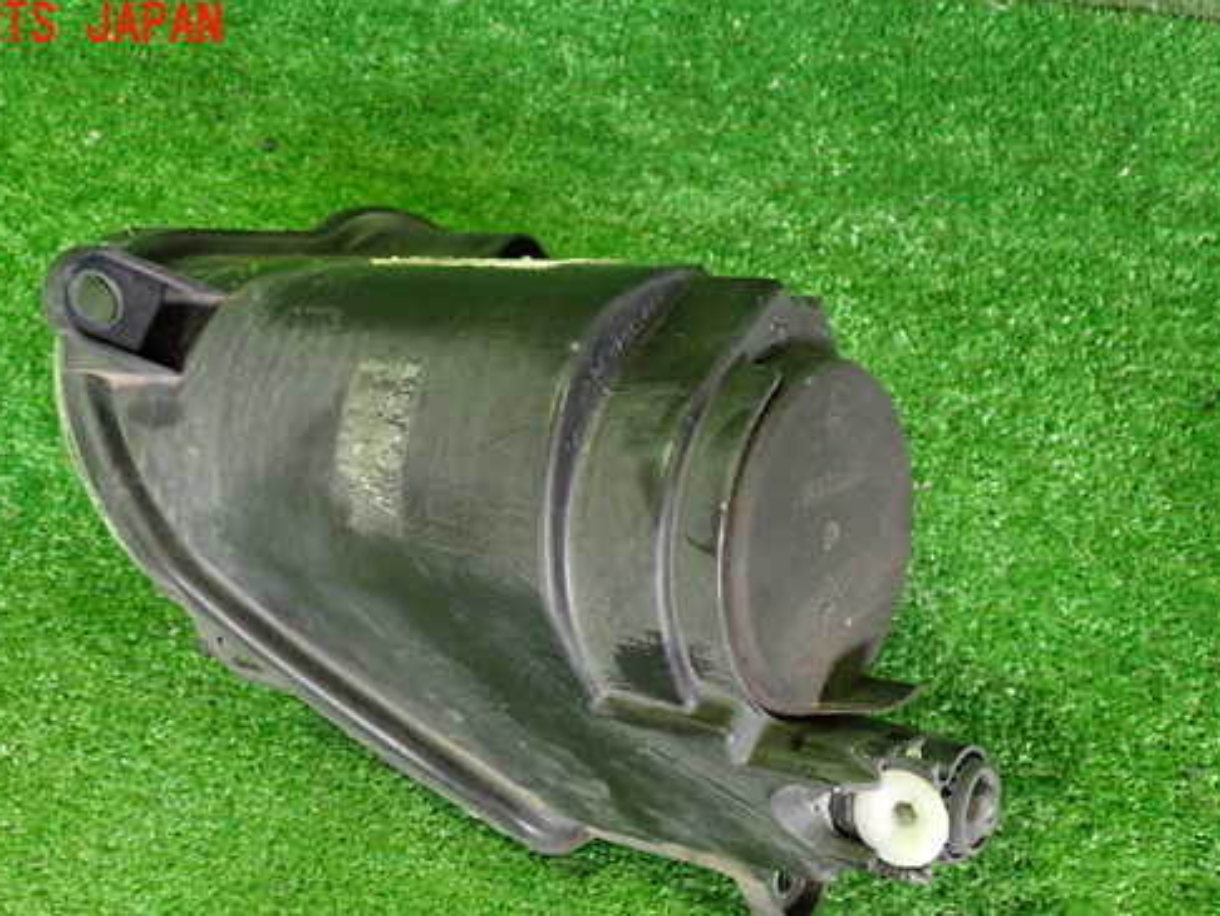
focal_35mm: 37
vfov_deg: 38.5
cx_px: 520
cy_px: 560
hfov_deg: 49.9
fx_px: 1305
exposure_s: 1/30
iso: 800
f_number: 2.3
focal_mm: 5.4
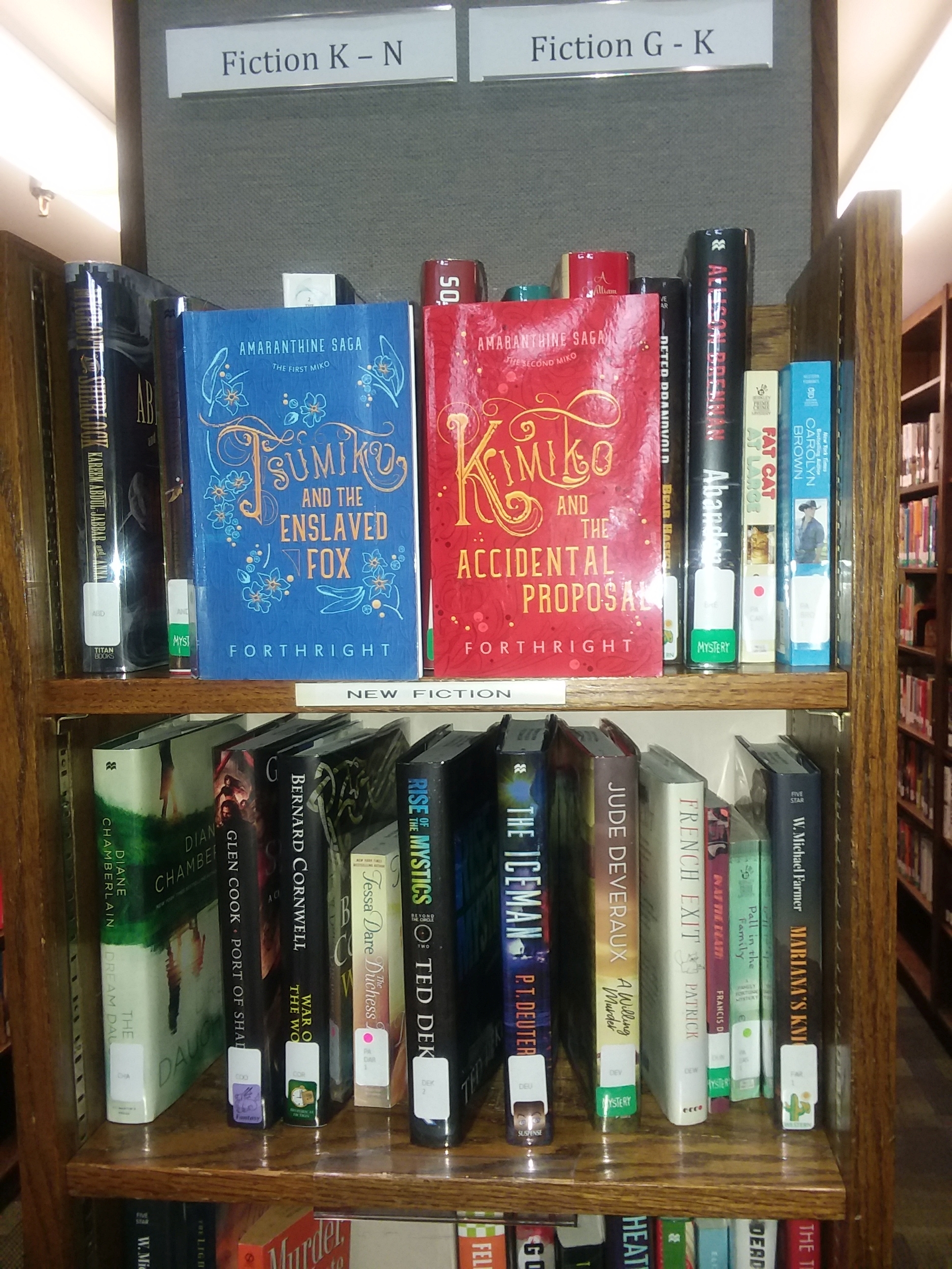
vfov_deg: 61.7
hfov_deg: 48.2
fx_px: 1063
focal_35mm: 29
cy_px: 634
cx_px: 476
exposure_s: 1/30
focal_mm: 2.47
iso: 64
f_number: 1.9
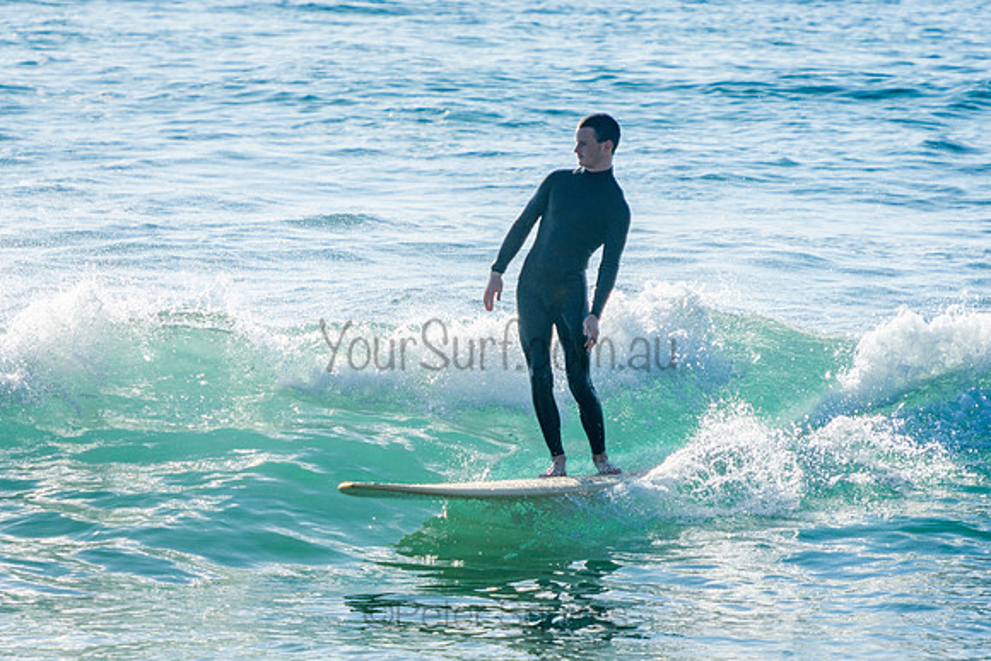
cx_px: 496
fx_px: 11564
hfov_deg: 4.9
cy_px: 330
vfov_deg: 3.3
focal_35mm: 420
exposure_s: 1/1250
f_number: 5.6
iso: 200
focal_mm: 280
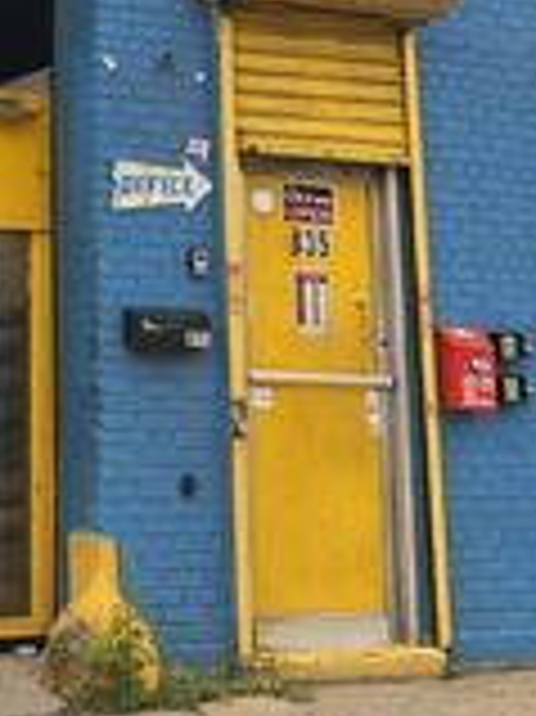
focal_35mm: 73
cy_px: -81
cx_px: -86
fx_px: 1509
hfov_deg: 19.1
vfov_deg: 24.8
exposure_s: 1/978
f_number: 1.8
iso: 16
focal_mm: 3
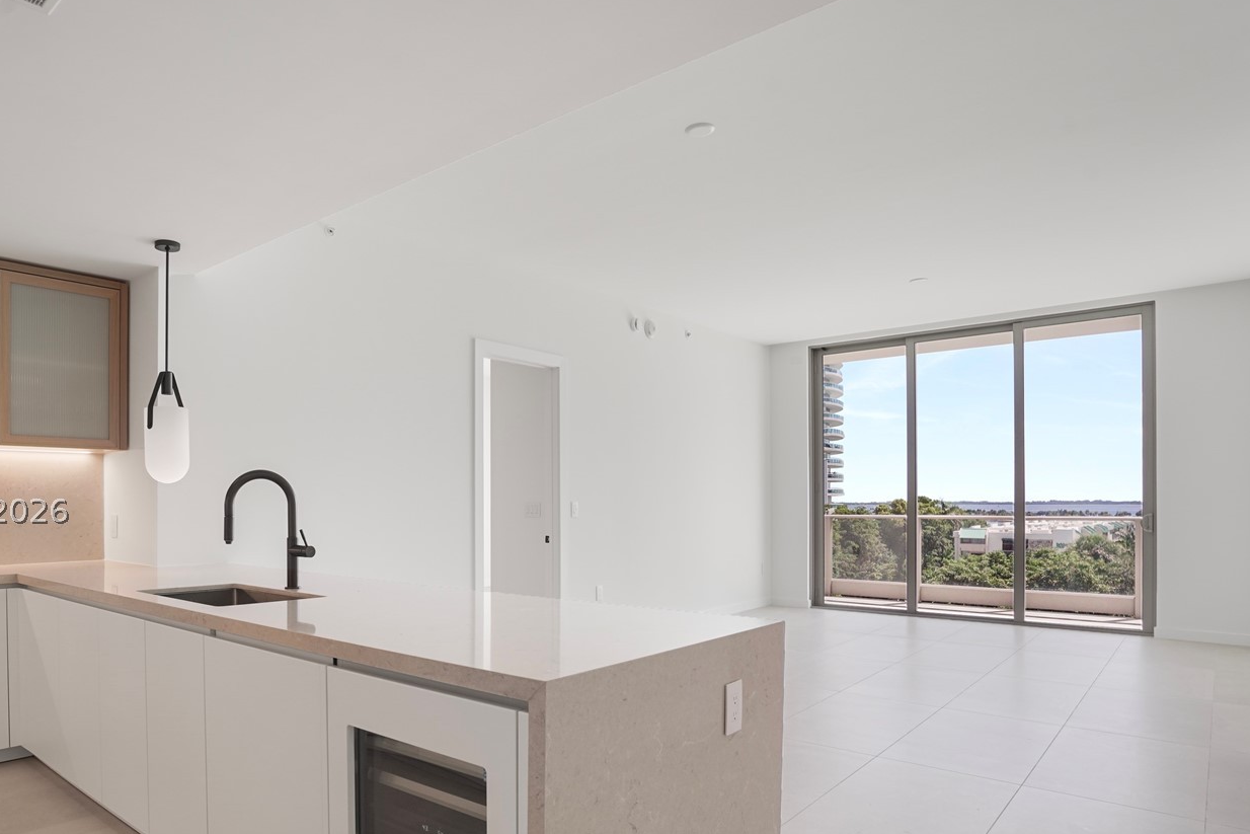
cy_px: 509
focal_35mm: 22
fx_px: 764
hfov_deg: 77.1
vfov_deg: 56.7
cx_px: 466
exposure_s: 1/30
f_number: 8
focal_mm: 16
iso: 400
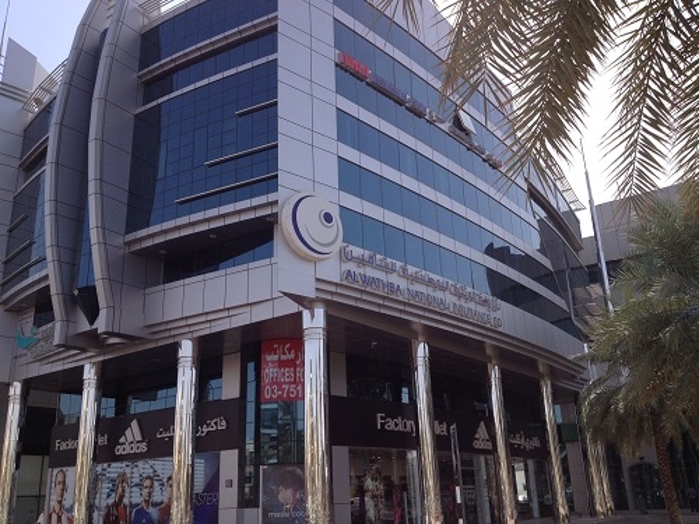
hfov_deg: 52.6
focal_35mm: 35
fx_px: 707
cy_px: 262
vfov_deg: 40.7
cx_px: 350
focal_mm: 4.28
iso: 50
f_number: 2.4
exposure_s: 1/1104
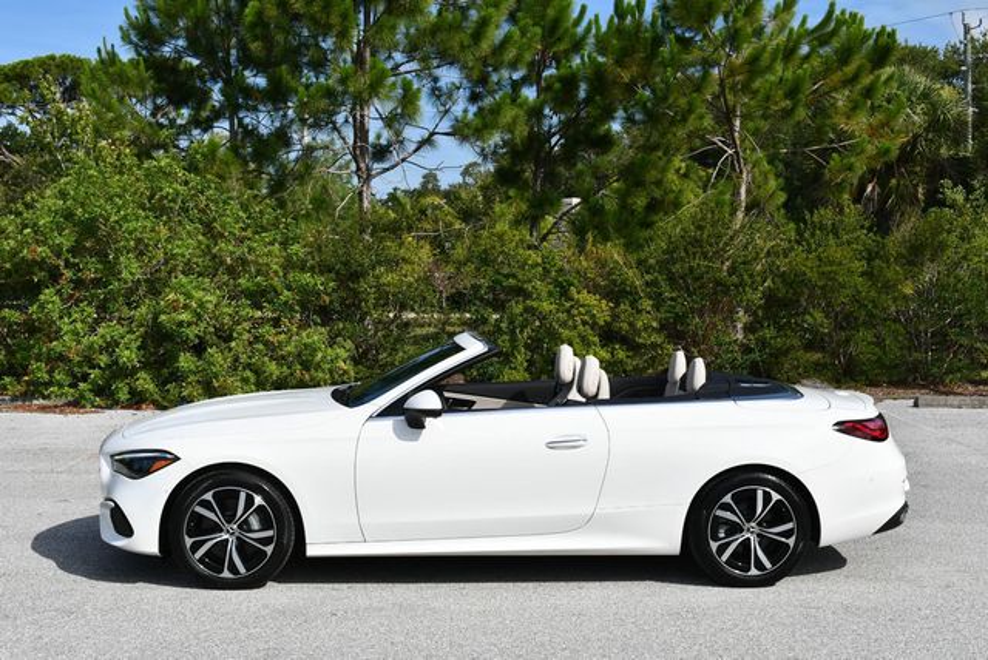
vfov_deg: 28.1
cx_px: 494
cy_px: 330
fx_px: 1318
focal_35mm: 48
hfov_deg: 41.1
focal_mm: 24
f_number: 9
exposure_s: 1/320
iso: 100
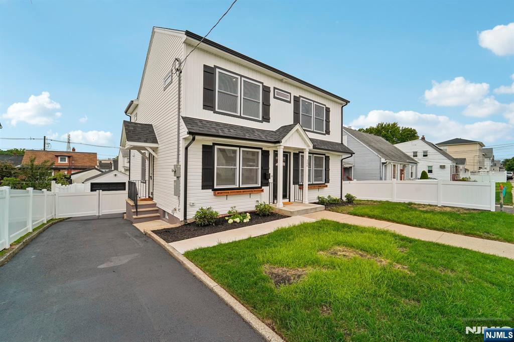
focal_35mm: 14
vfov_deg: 81.2
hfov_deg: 104.3
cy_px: 171
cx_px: 257
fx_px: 200
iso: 400
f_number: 8
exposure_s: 1/1000
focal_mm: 14
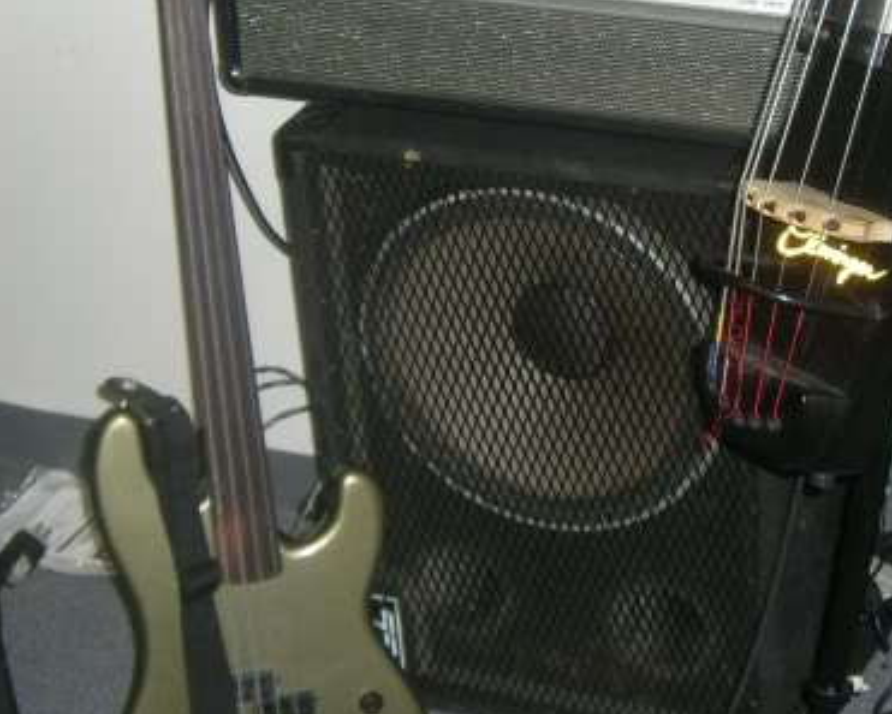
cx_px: 555
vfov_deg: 19.1
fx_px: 2113
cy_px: 178
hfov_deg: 23.8
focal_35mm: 80
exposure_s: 1/60
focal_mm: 6.2
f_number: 2.7
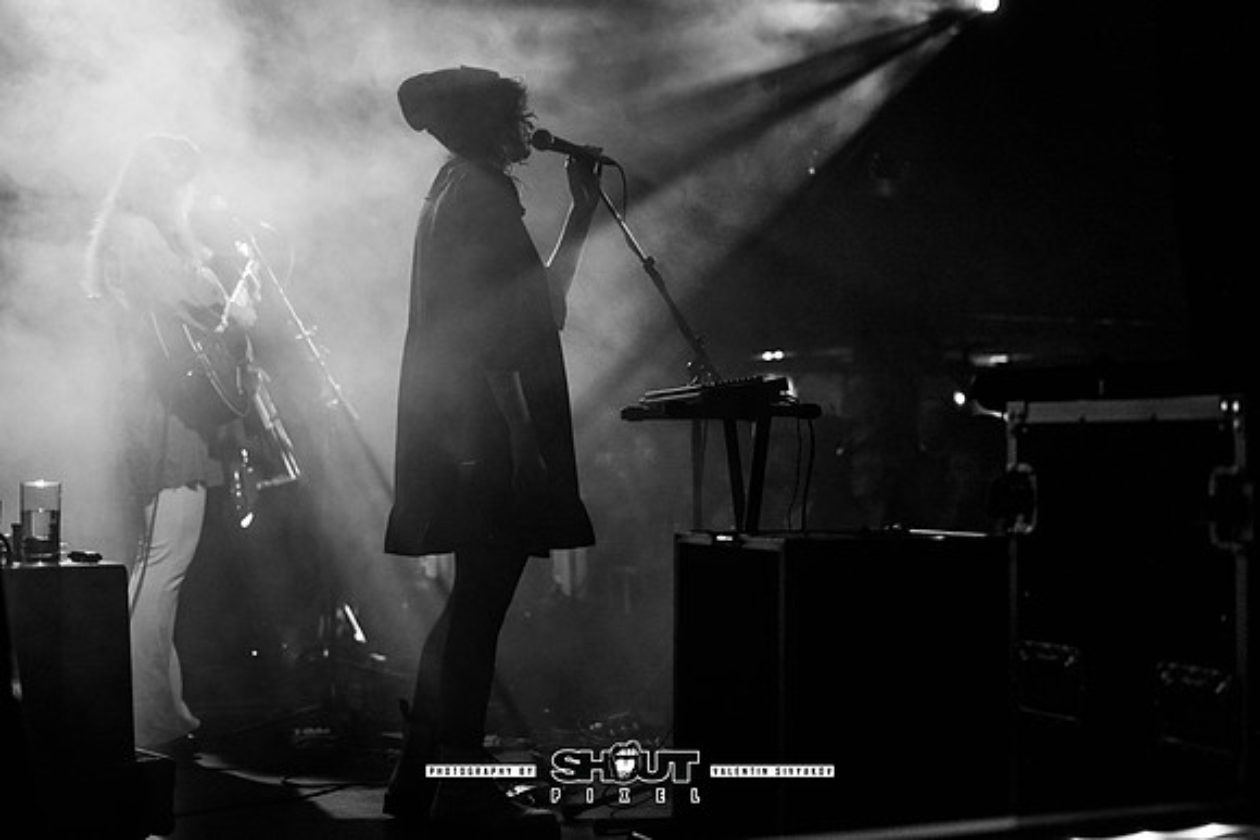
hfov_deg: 36.9
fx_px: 1890
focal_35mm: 54
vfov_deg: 25.1
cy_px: 392
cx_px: 677
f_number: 2.2
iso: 500
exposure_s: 1/250
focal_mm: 50
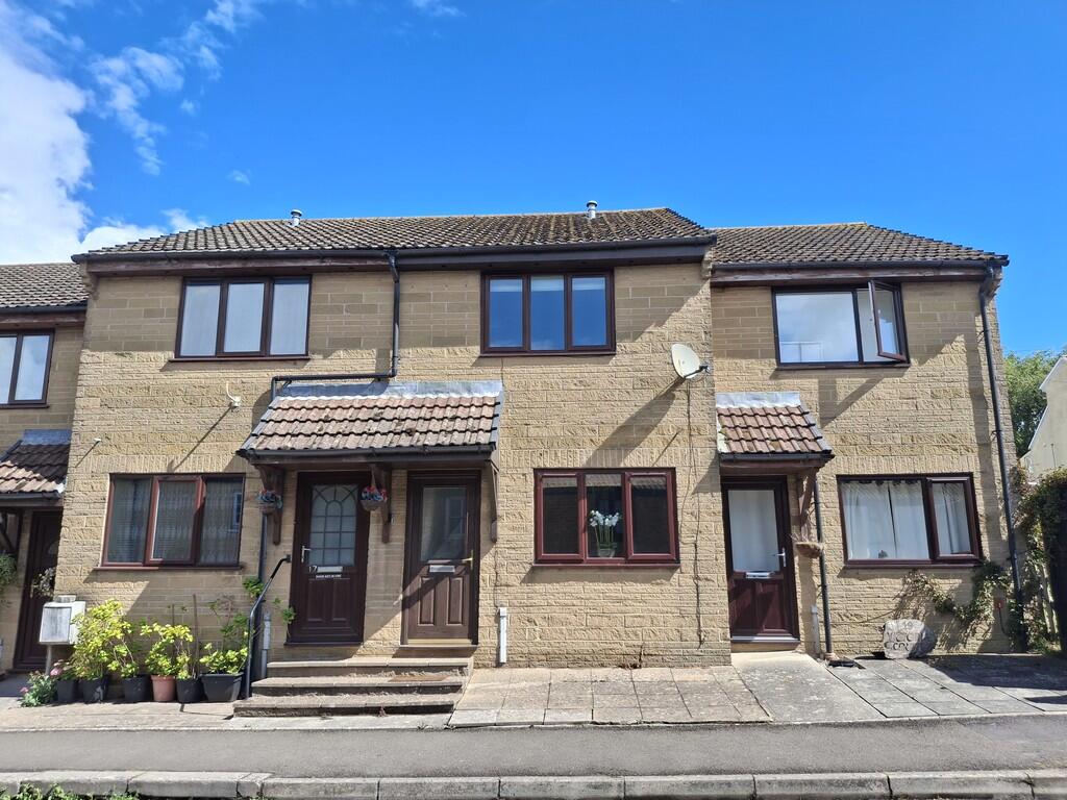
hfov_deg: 69.4
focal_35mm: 25
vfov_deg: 54.9
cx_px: 534
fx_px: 771
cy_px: 400
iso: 32
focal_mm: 4.69
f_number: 1.8
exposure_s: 1/1475
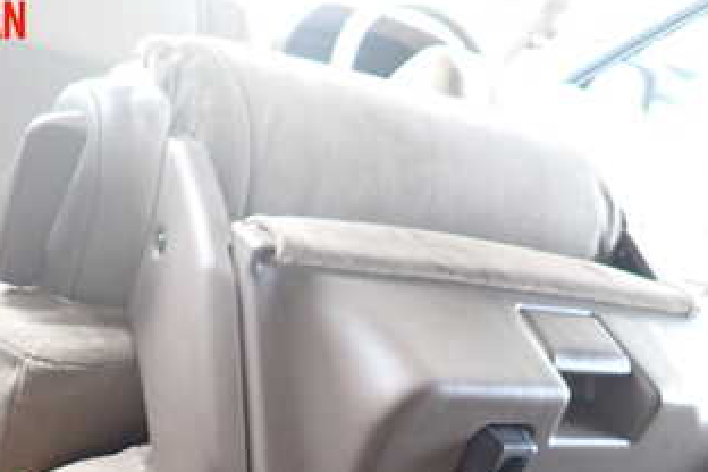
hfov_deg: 39.5
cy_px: 506
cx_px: 295
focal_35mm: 50
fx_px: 983
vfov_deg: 25.3
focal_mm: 4.5
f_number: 2
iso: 200
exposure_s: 1/30
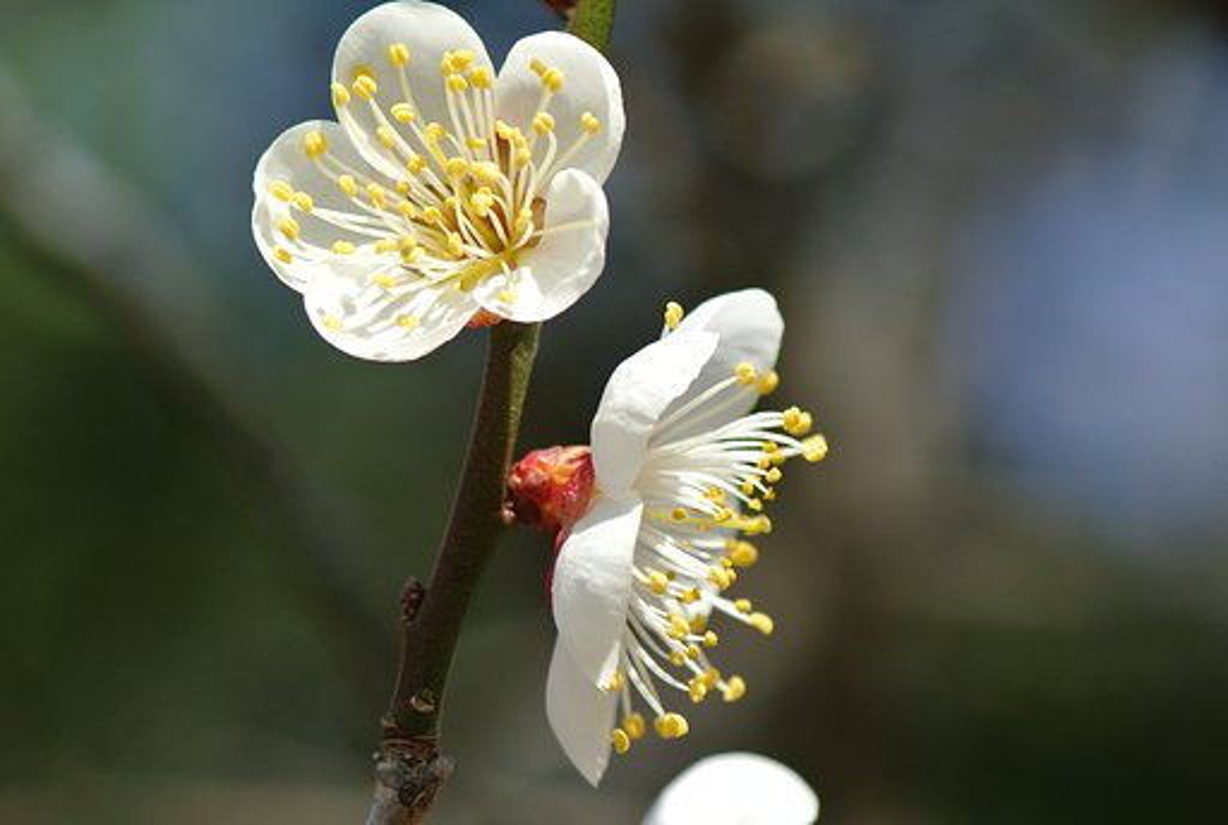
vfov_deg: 4.9
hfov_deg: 7.3
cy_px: 412
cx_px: 614
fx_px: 9676
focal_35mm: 283
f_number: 8
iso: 220
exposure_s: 1/500
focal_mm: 105
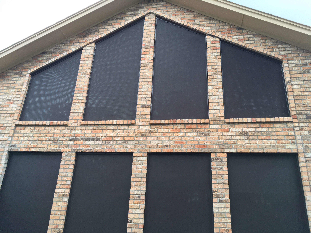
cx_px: 156
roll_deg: -1.0
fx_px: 261
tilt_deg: +22.2
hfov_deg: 61.7
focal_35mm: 29
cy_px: 116
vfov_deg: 48.2
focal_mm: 4.15
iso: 32
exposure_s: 1/120
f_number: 2.2
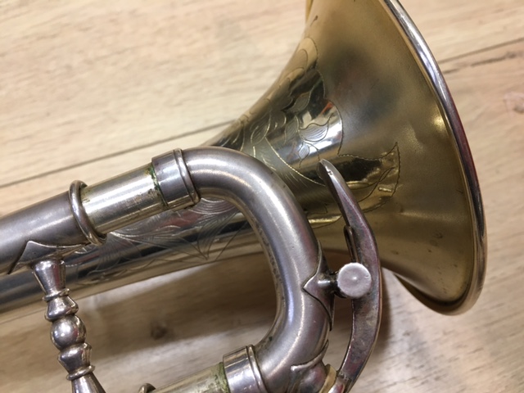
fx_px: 439
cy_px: 196
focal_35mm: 29
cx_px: 262
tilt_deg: -61.9
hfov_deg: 61.7
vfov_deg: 48.2
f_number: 2.2
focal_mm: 4.15
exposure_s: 1/33
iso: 125
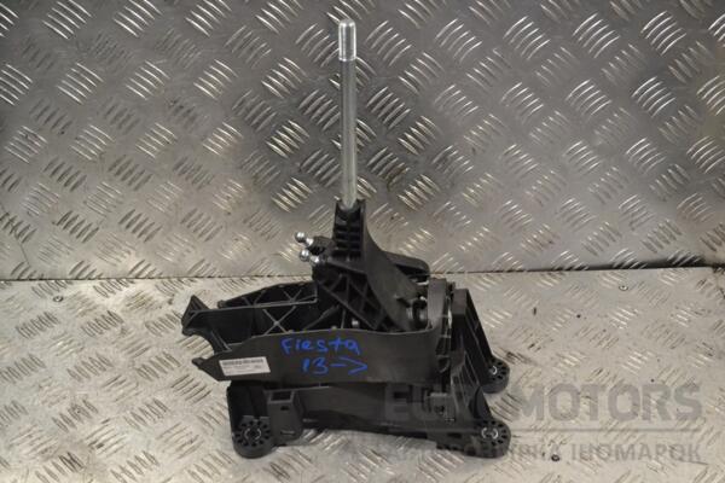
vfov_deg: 26.5
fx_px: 1027
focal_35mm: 51
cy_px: 242
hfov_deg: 38.9
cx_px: 362
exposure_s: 1/640
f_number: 5.6
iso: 3200
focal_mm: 34
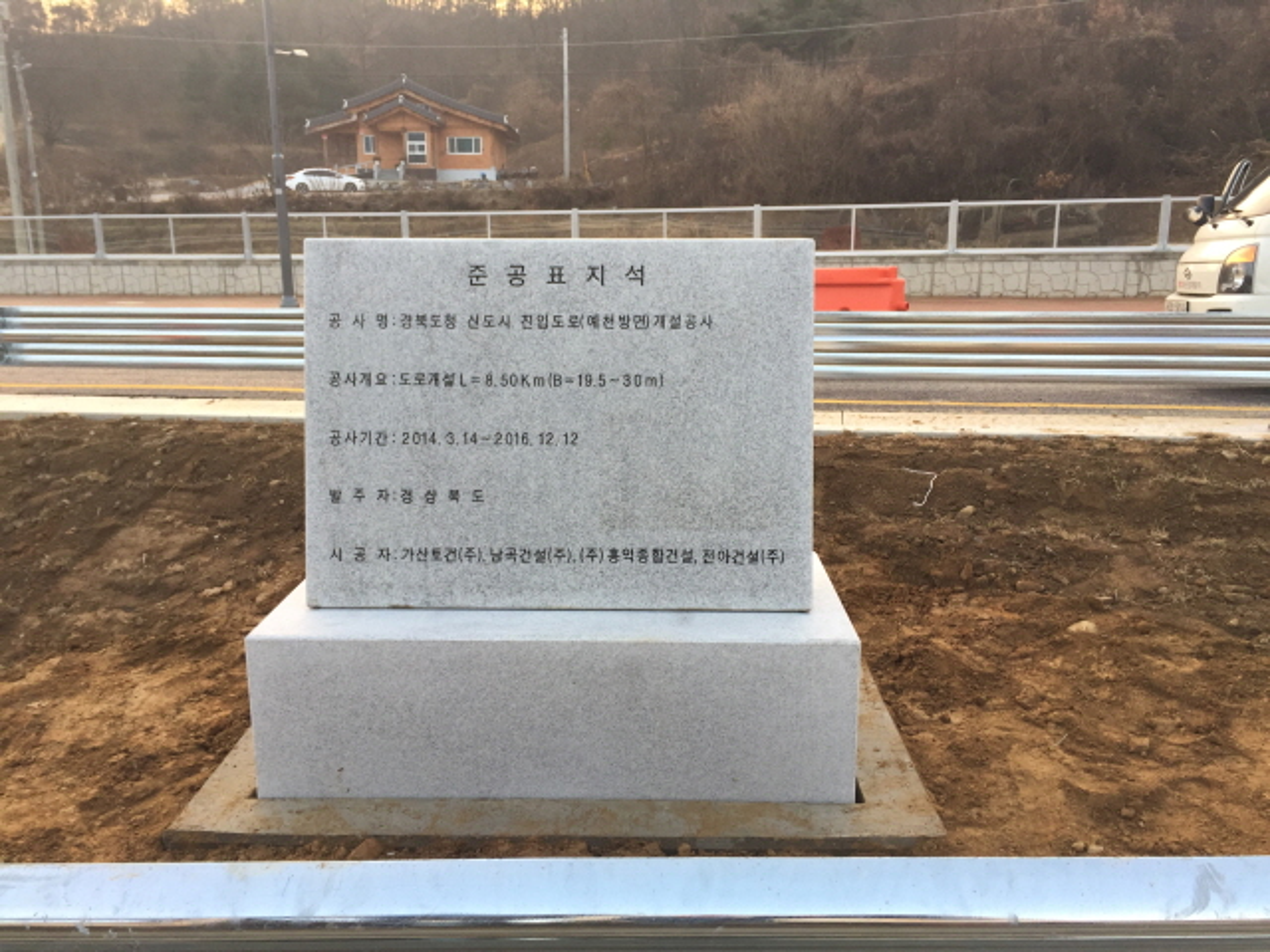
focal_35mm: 29
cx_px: 635
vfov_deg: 48.2
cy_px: 476
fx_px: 1064
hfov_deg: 61.7
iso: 40
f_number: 2.2
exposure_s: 1/120
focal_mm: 4.15
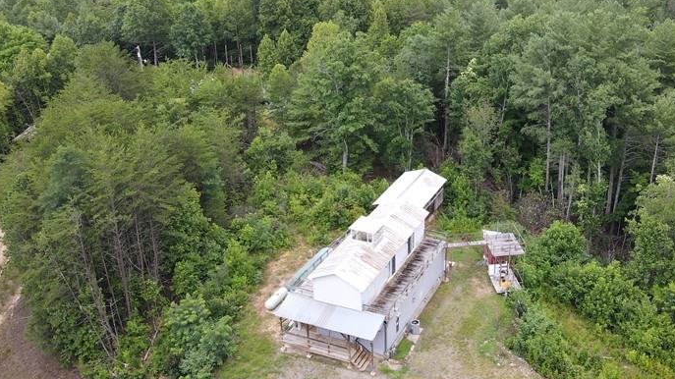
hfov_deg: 51.1
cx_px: 421
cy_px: 135
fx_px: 698
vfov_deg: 30.2
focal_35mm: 39
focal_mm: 4.5
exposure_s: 1/120
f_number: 2.8
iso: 100
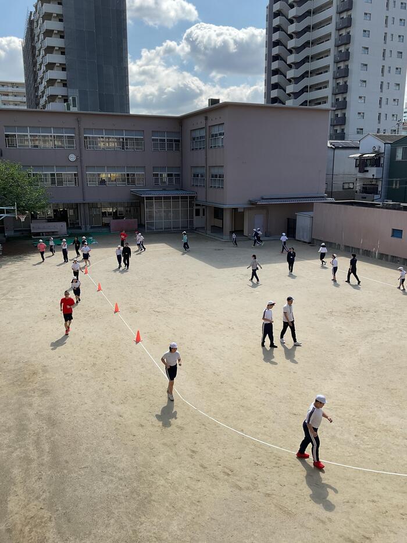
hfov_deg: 48.2
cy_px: 272
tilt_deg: -13.0
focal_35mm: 29
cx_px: 204
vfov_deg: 61.7
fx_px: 455
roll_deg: -0.5
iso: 16
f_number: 1.8
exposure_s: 1/1912
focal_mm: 3
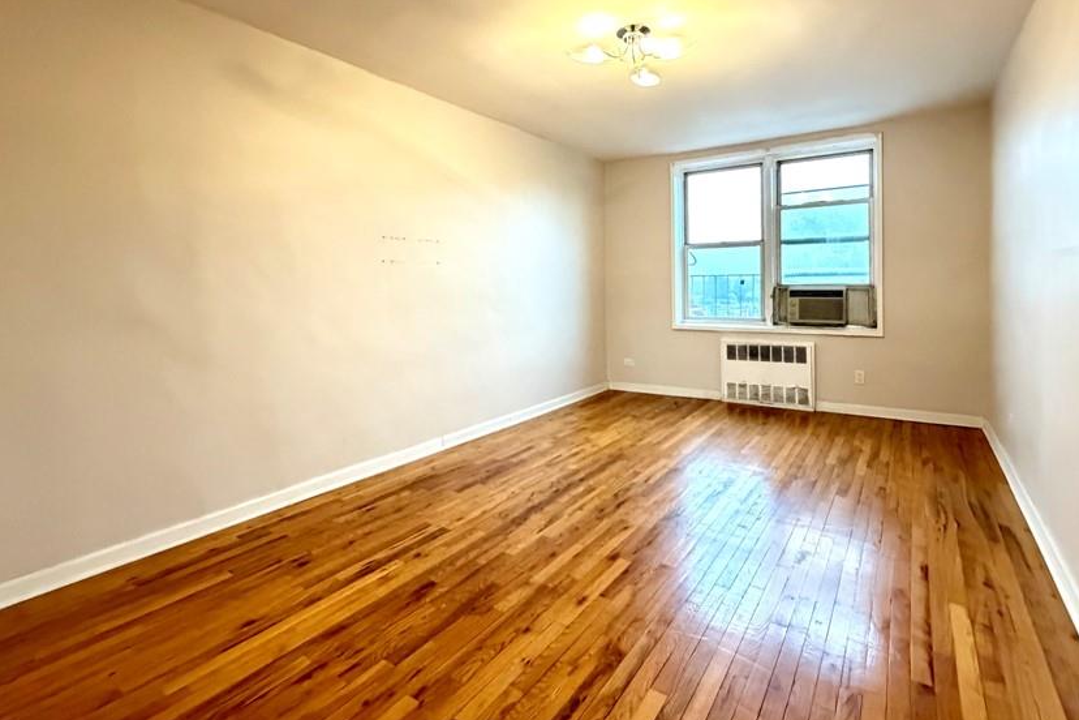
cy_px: 288
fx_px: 539
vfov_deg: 66.7
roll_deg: +0.7
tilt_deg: -1.9
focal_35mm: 18
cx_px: 562
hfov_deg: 90.0
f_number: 2.2
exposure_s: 1/60
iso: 1250
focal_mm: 2.22
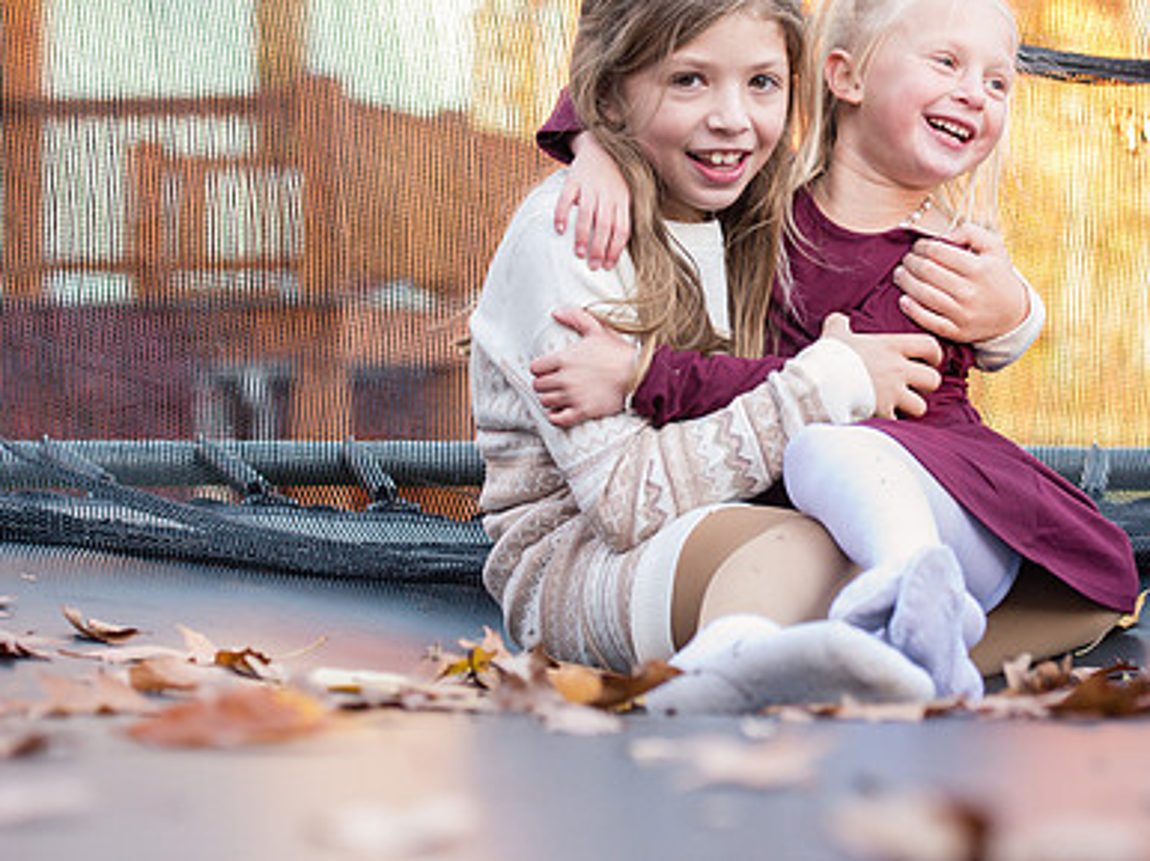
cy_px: 337
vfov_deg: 12.9
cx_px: 665
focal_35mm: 115
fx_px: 3818
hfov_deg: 17.1
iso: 800
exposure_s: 1/200
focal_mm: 70
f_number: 3.5
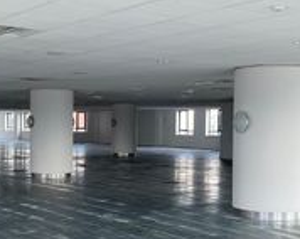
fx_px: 506
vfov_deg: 26.6
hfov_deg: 32.8
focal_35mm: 57
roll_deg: -0.3
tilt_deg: -2.7
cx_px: 101
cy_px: 141
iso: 64
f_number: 1.8
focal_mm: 4.25
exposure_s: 1/121
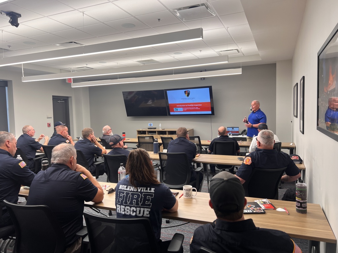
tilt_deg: -3.8
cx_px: 169
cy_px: 126
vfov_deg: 53.1
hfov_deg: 67.3
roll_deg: +1.8
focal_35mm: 26
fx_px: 254
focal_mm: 5.7
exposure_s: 1/120
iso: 40
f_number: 1.5
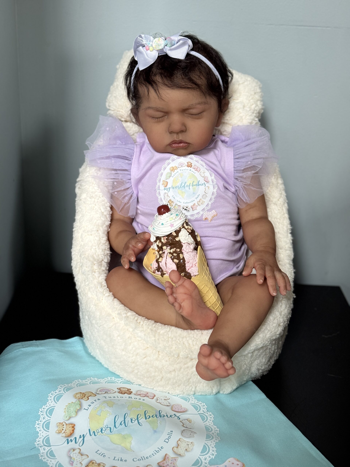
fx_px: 647
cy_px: 234
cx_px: 175
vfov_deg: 39.7
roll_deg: -2.9
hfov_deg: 30.3
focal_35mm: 48
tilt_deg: -22.9
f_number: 1.78
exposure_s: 1/86
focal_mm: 6.76
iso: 100
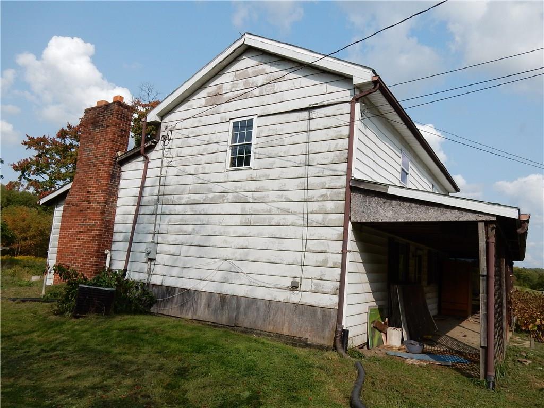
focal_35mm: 25
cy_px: 204
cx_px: 272
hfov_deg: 69.4
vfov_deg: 54.9
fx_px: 393
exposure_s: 1/2000
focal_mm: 4.5
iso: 125
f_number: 3.7
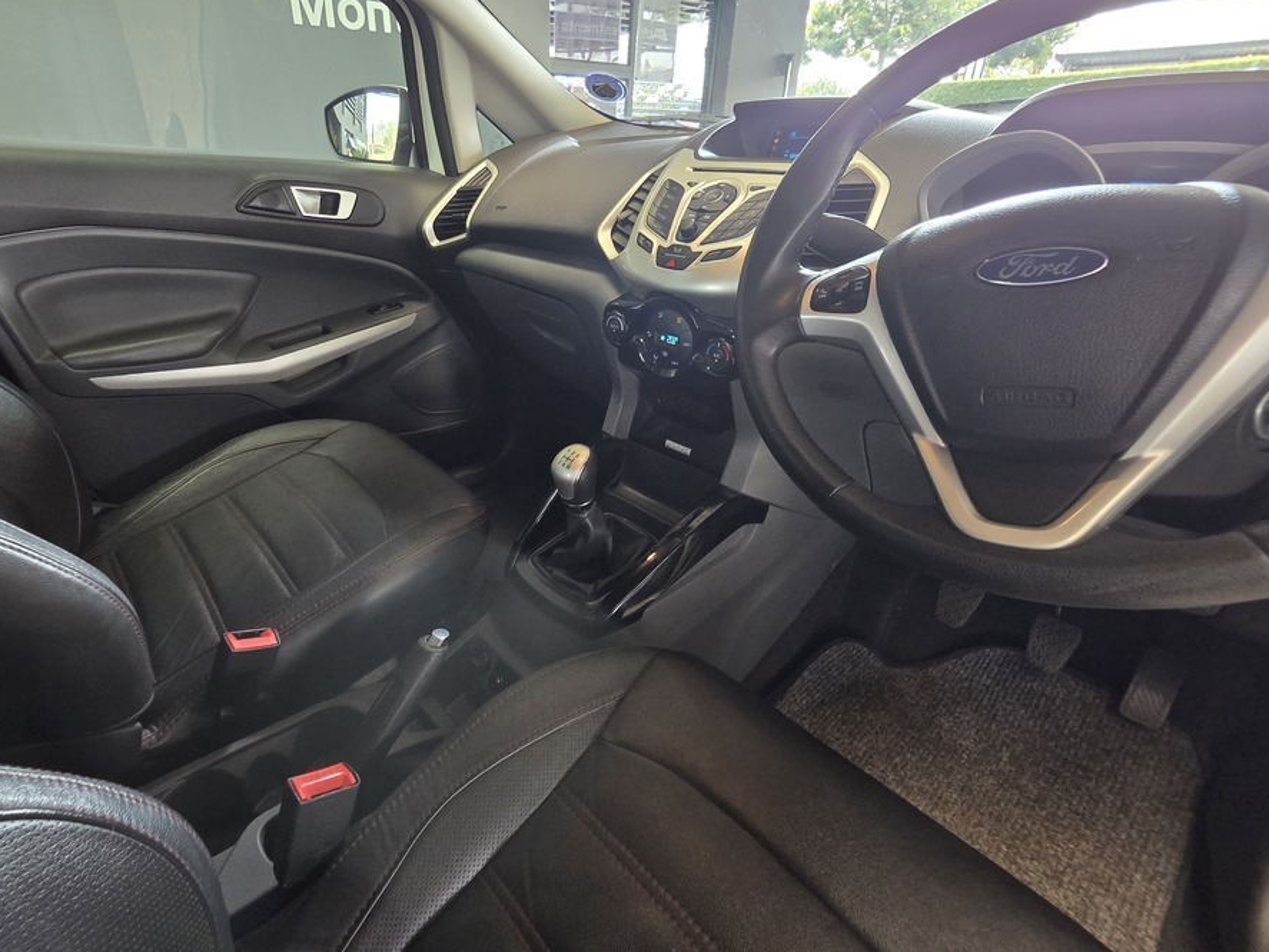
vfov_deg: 81.5
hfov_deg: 97.5
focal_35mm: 15
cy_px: 429
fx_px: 550
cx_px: 544
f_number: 2.2
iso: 250
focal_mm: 2.2
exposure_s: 1/50
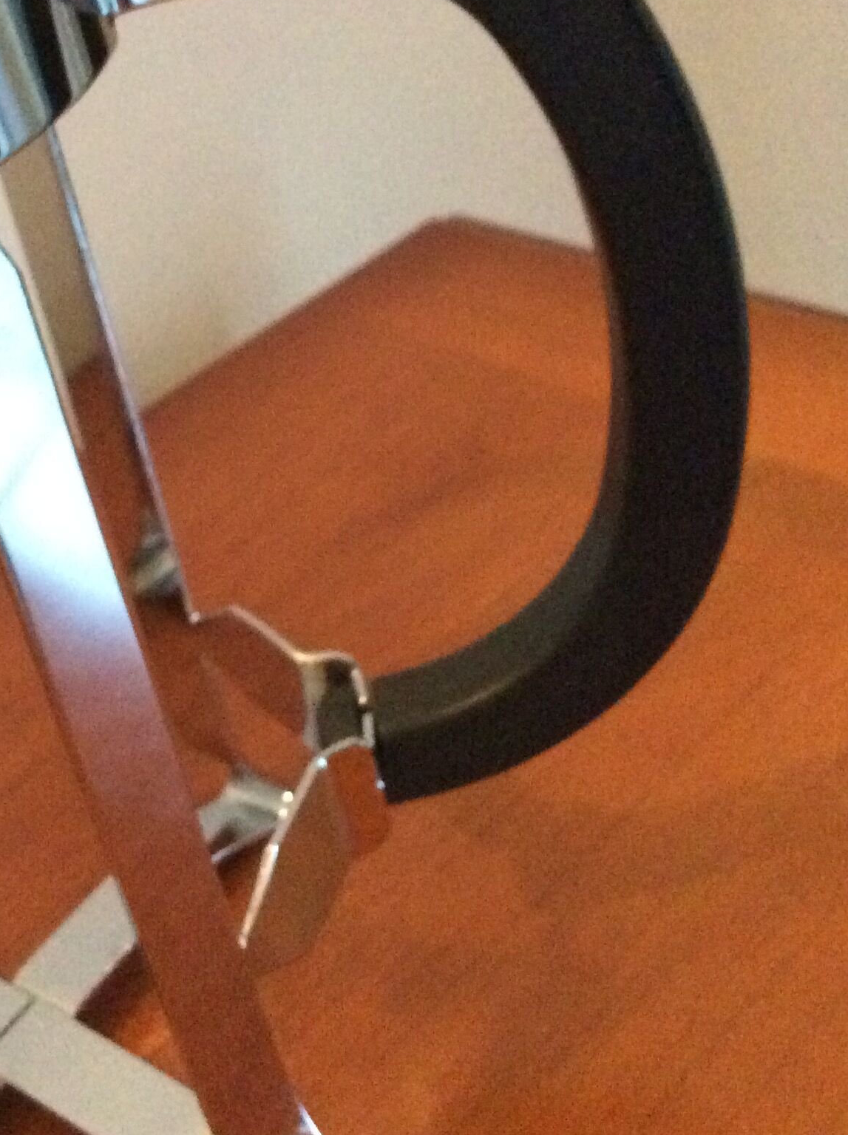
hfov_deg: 26.8
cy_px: 415
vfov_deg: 35.4
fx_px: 1769
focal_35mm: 54
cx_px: 264
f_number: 2.4
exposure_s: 1/17
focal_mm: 3.3
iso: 800
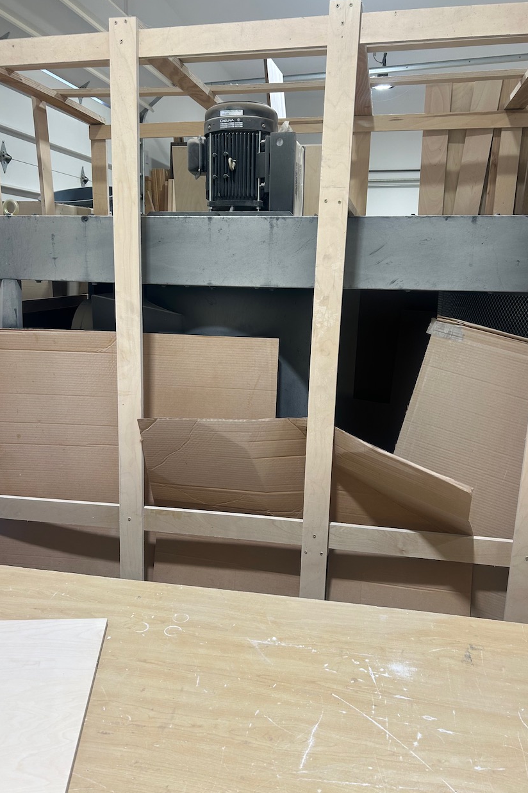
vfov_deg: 65.5
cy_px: 388
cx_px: 255
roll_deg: -1.1
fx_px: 616
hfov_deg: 46.4
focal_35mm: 28
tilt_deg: -11.3
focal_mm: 5.7
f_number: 1.5
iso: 80
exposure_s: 1/60
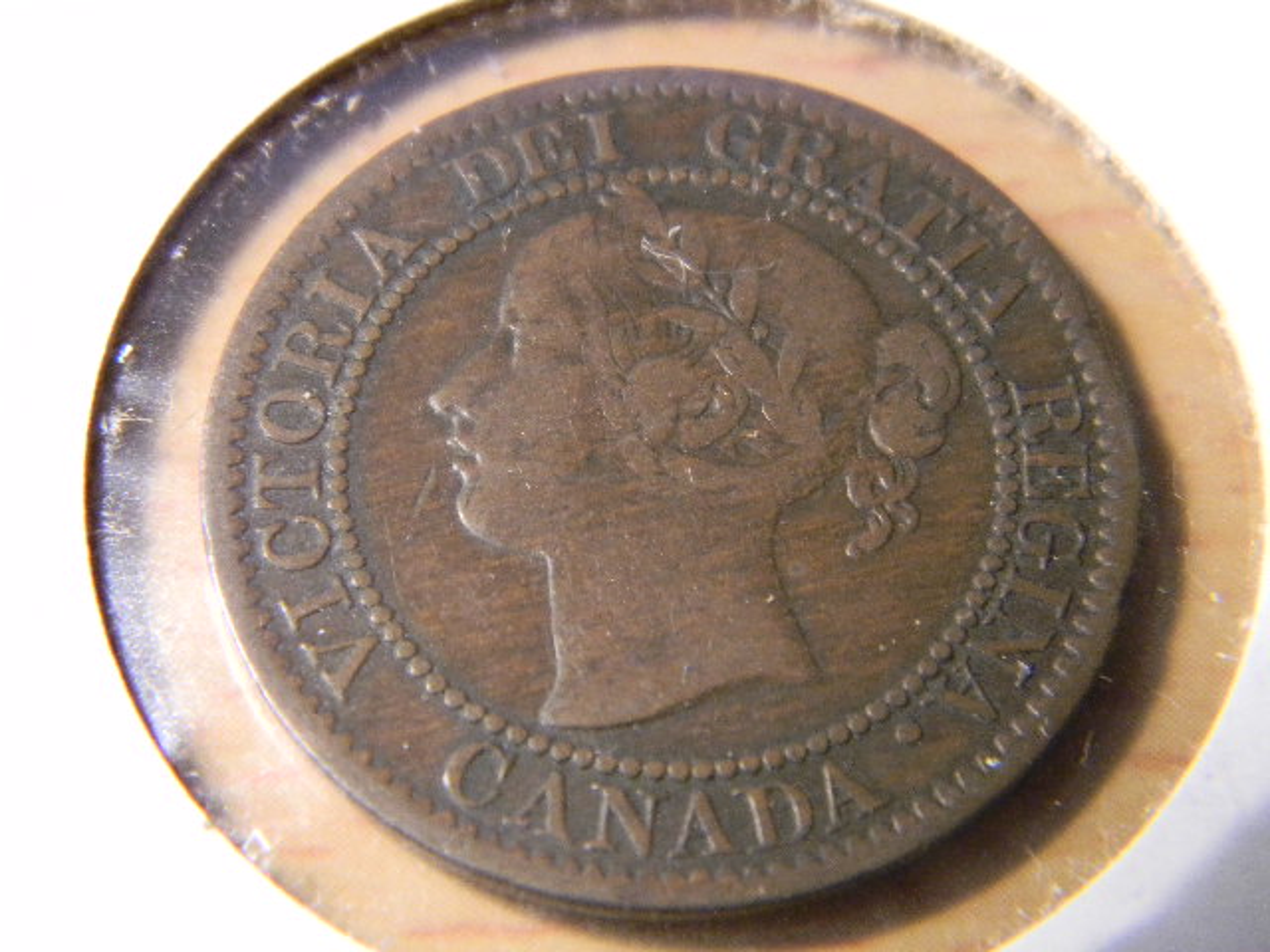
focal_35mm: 83
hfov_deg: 23.6
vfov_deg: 17.8
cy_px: 476
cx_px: 635
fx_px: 3045
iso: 400
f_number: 4.5
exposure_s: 1/32
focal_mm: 15.1
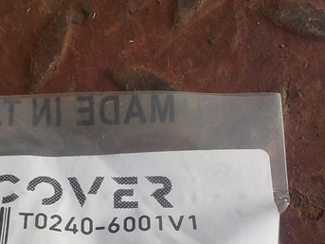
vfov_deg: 25.5
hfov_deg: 33.9
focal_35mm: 56
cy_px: 209
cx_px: 99
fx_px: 526
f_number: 3.3
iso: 125
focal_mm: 4.1
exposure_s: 1/40
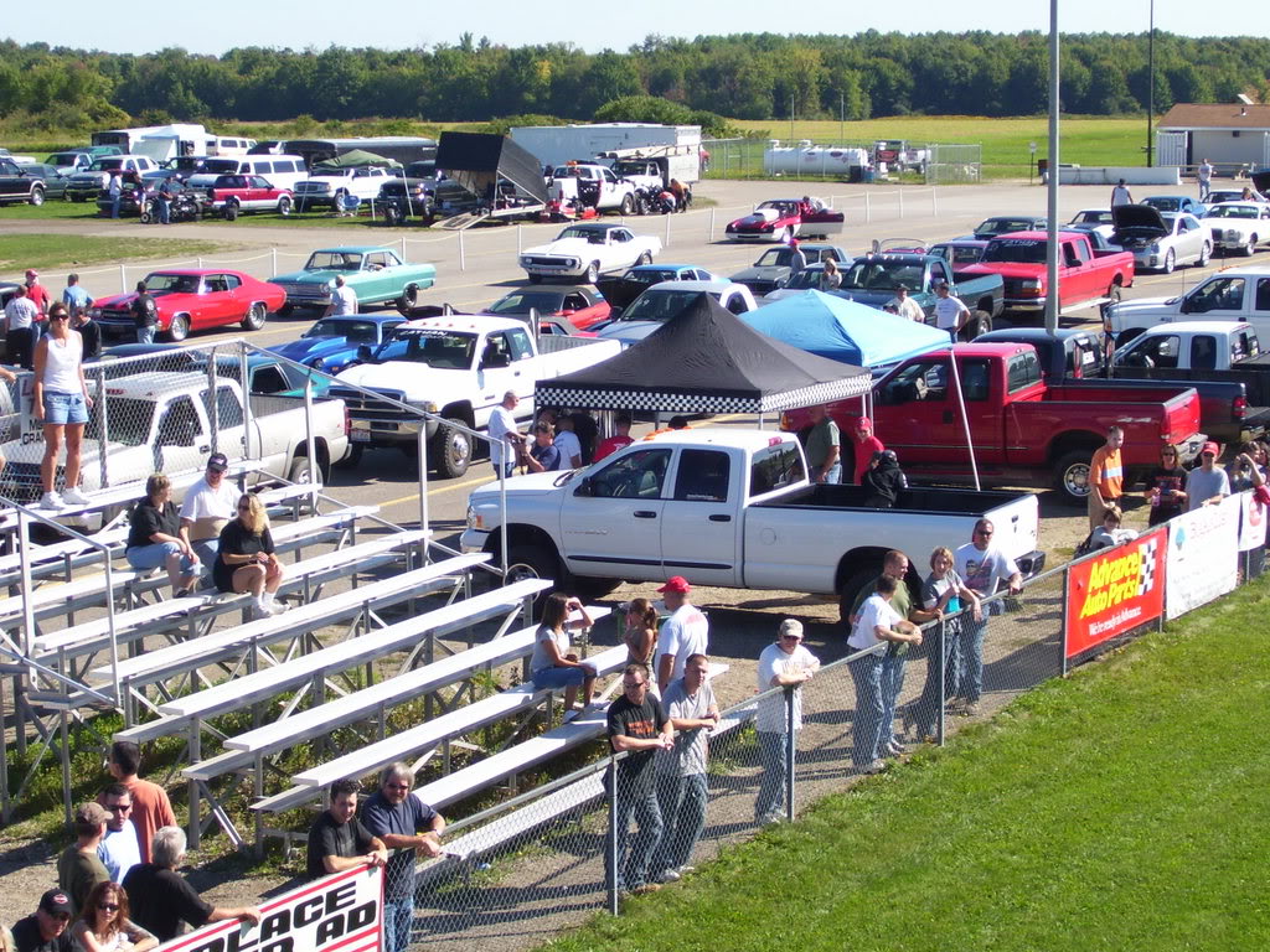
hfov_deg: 22.5
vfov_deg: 17.0
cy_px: 476
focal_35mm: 87
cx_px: 635
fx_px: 3192
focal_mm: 14.3
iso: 80
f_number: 4.3
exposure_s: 1/500
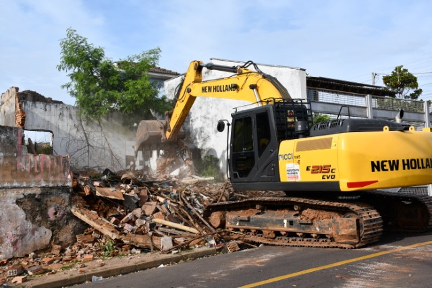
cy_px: 144
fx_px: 480
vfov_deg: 33.4
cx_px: 216
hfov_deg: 48.4
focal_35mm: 40
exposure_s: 1/320
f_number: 9
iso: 100
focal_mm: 27
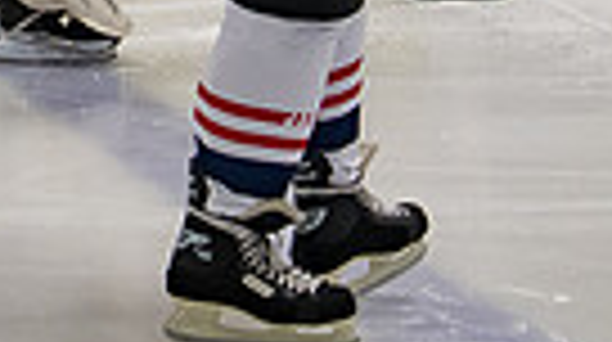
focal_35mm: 271
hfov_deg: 7.8
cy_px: -484
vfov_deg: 4.4
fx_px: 4391
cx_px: -306
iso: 640
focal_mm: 40
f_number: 4.5
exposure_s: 1/200
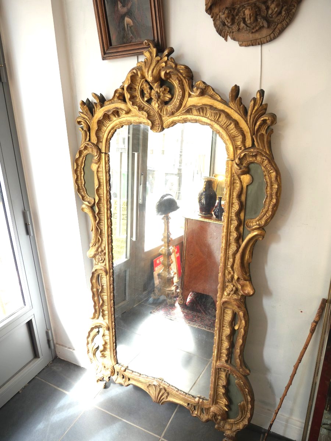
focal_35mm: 24
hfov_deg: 56.8
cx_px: 166
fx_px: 306
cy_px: 220
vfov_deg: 71.6
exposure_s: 1/60
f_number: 4.5
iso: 320
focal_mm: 12
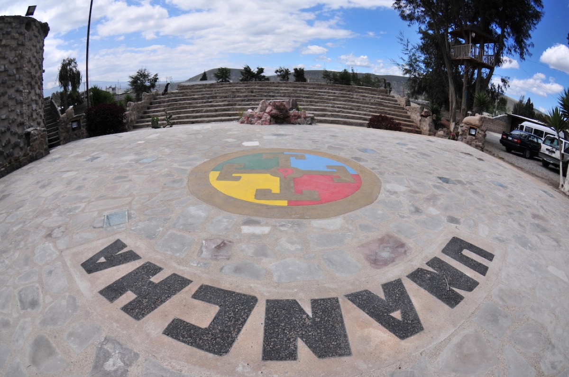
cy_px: 188
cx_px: 284
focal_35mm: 16
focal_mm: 11
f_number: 5.6
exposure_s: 1/2000
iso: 200
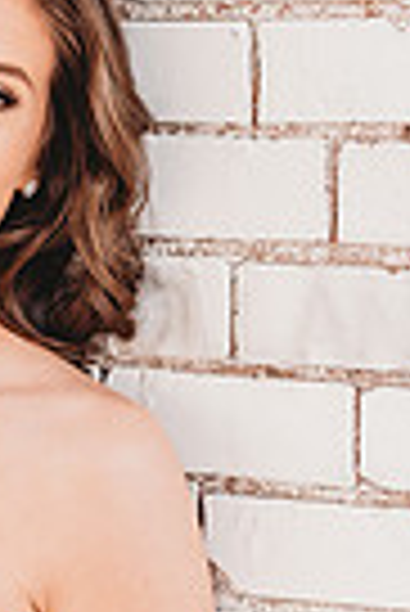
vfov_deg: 7.3
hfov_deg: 4.9
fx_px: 4788
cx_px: -41
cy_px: 504
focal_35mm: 281
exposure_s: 1/250
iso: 100
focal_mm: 85
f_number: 2.5
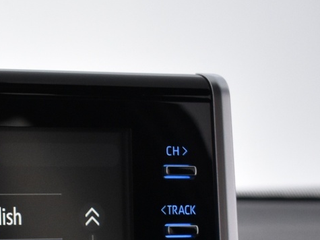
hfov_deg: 14.0
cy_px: 320
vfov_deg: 11.3
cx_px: -218
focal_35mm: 128
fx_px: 1183
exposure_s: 1/40
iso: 1400
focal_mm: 26
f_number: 4
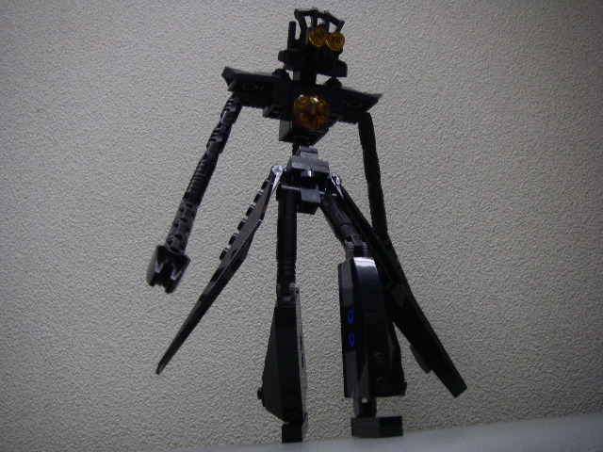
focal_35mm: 38
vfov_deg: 37.7
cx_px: 302
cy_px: 226
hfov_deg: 49.0
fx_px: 662
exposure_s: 1/20
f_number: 3.3
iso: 160
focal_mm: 6.3
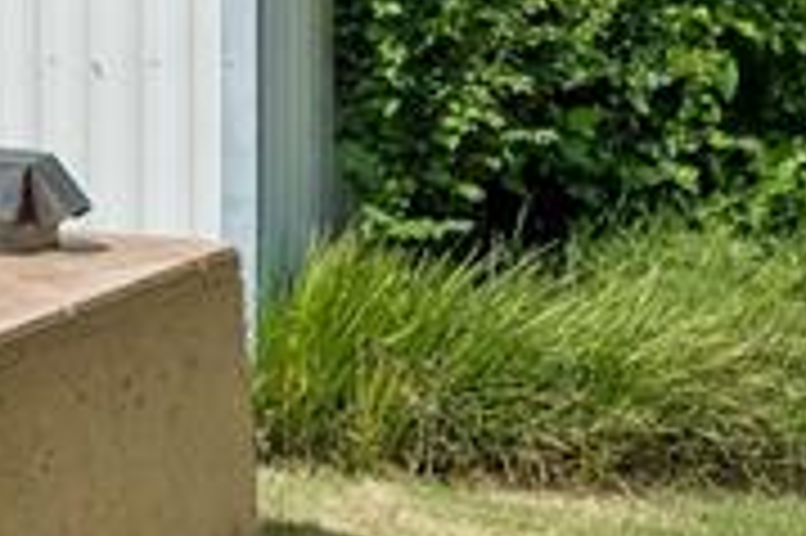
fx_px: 3199
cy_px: -144
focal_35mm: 143
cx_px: -849
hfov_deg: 12.5
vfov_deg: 9.4
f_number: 8
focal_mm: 25
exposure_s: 1/1600
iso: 200
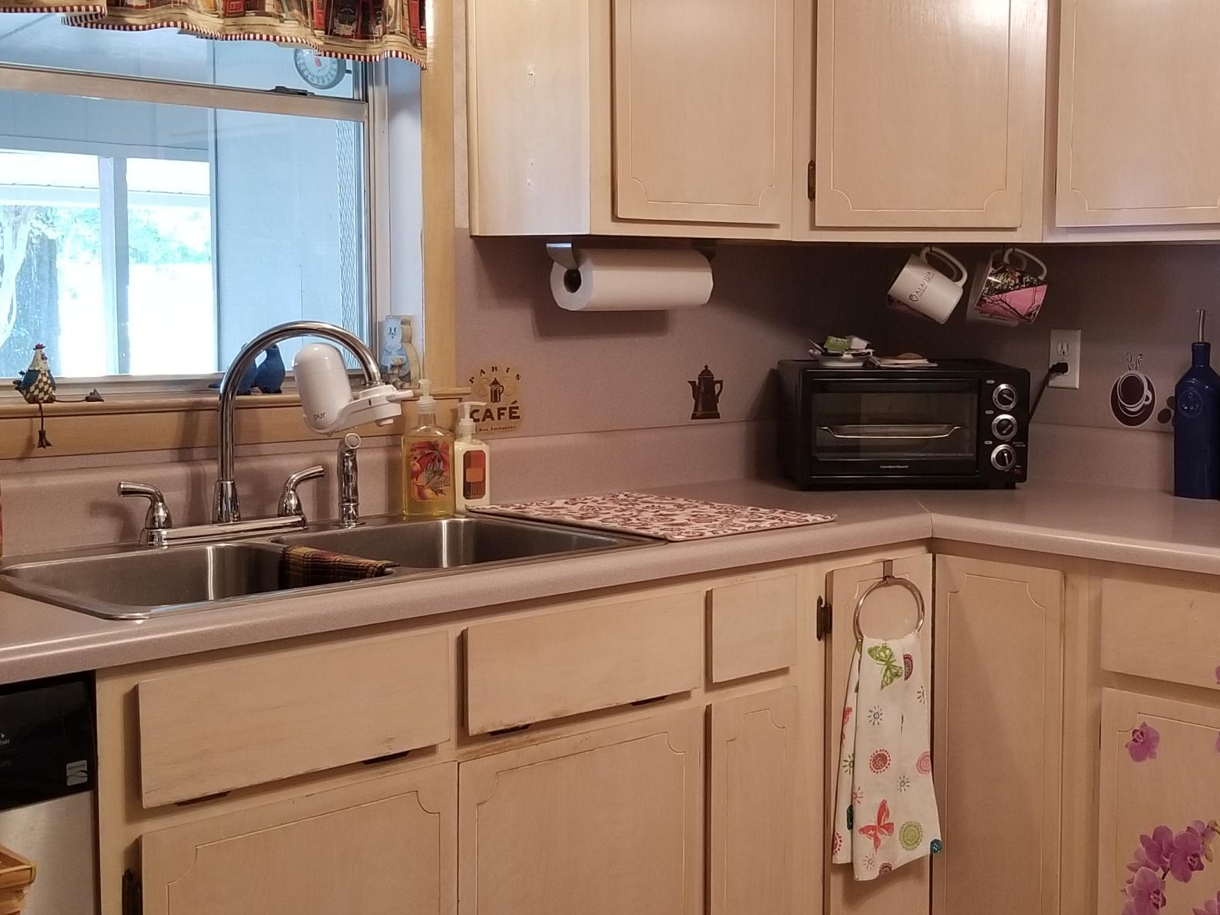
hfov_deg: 37.9
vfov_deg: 29.1
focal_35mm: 50
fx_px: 1762
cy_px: 445
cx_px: 770
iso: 200
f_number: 1.7
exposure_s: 1/30
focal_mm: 4.3
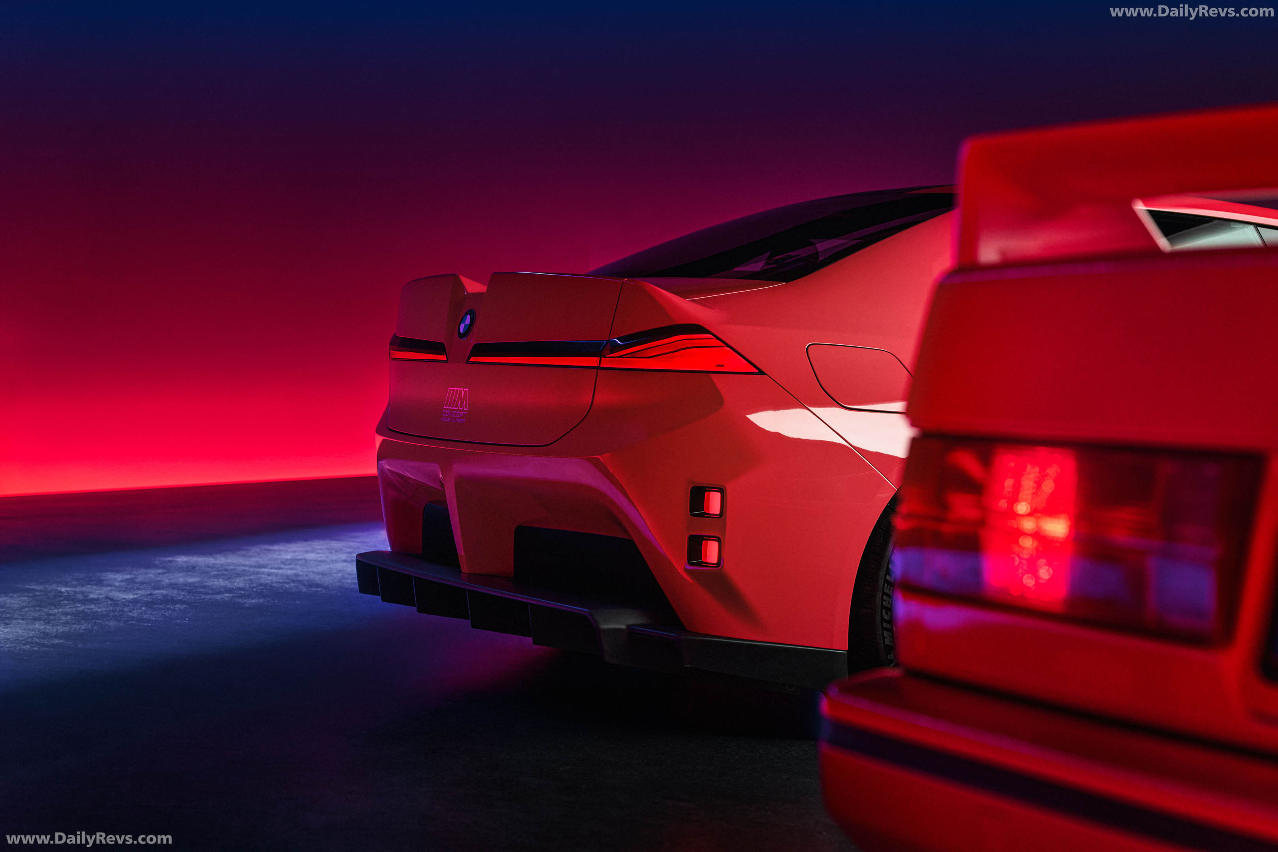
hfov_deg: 30.5
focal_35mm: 66
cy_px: 426
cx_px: 639
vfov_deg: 20.6
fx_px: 2343
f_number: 3.5
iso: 800
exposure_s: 1/80
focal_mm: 66
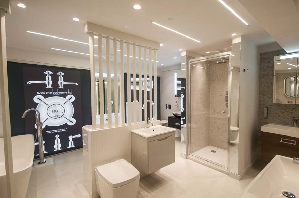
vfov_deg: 70.3
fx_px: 141
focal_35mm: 17
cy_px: 98
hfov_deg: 93.1
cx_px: 162
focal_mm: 10
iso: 200
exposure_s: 1/25
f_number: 4
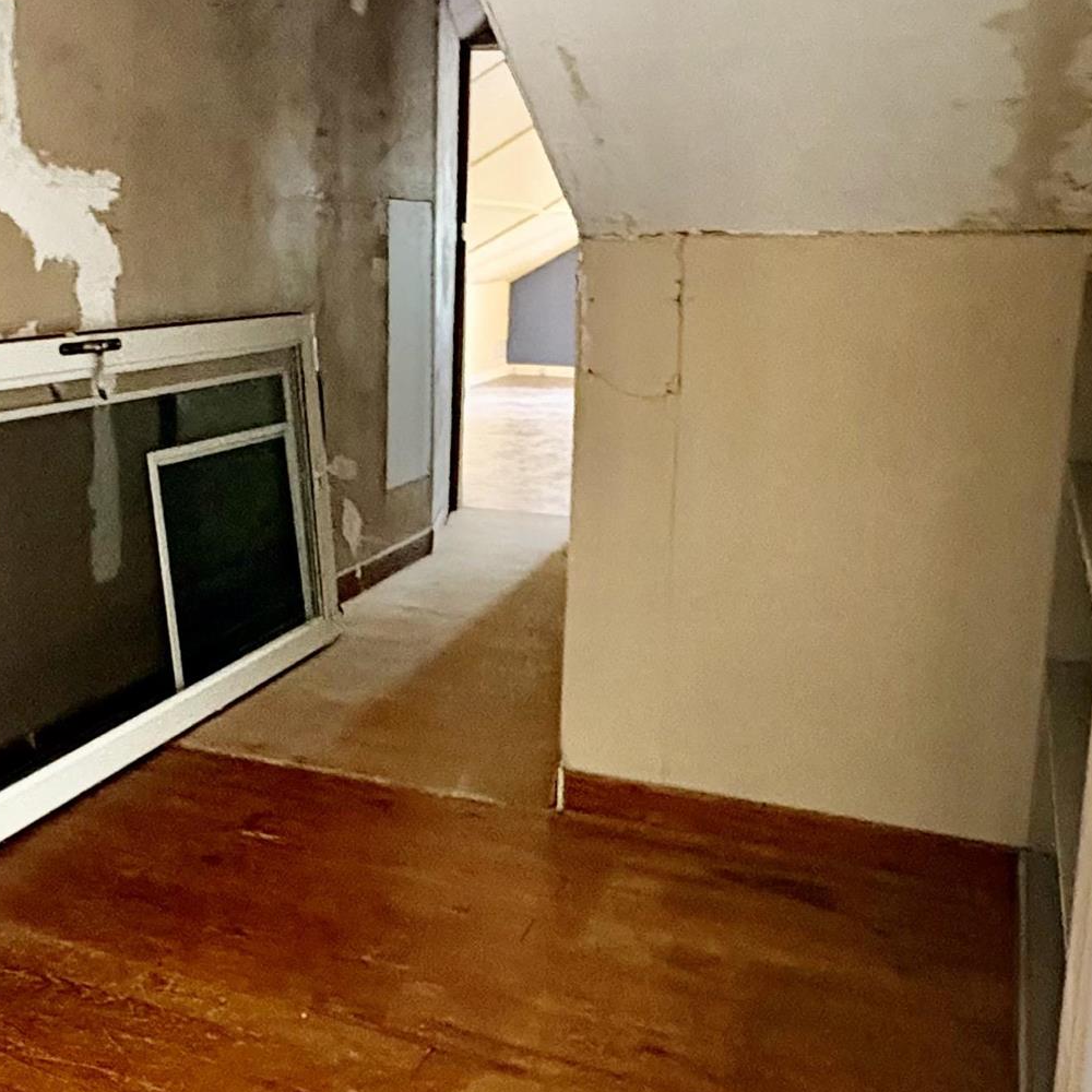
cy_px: 466
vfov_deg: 43.7
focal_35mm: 38
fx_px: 1356
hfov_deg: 42.8
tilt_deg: -8.9
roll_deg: +0.2
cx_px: 305
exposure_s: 1/30
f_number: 2.2
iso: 1250
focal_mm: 2.22
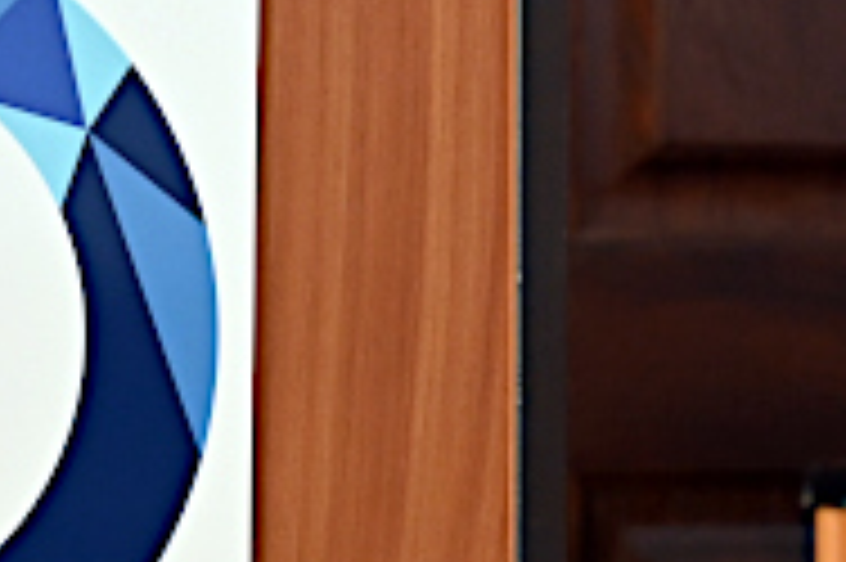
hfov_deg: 3.6
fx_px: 13430
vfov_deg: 2.4
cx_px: -346
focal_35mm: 572
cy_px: -609
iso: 1400
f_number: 2.8
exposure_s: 1/125
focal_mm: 105
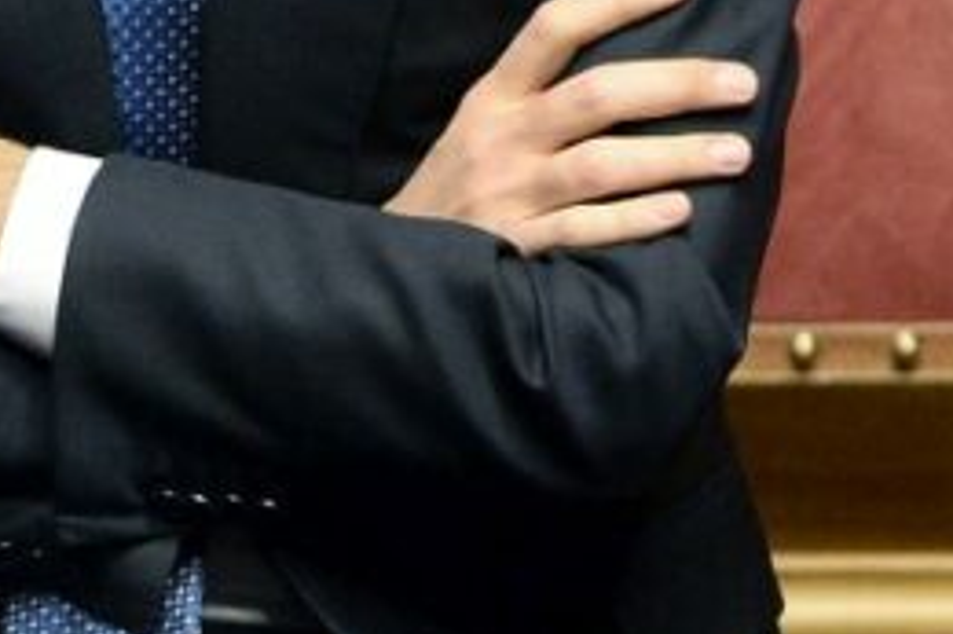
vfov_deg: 1.2
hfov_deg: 1.7
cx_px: 788
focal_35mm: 1183
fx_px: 31296
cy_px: -471
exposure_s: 1/160
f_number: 2.8
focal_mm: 300
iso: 3200
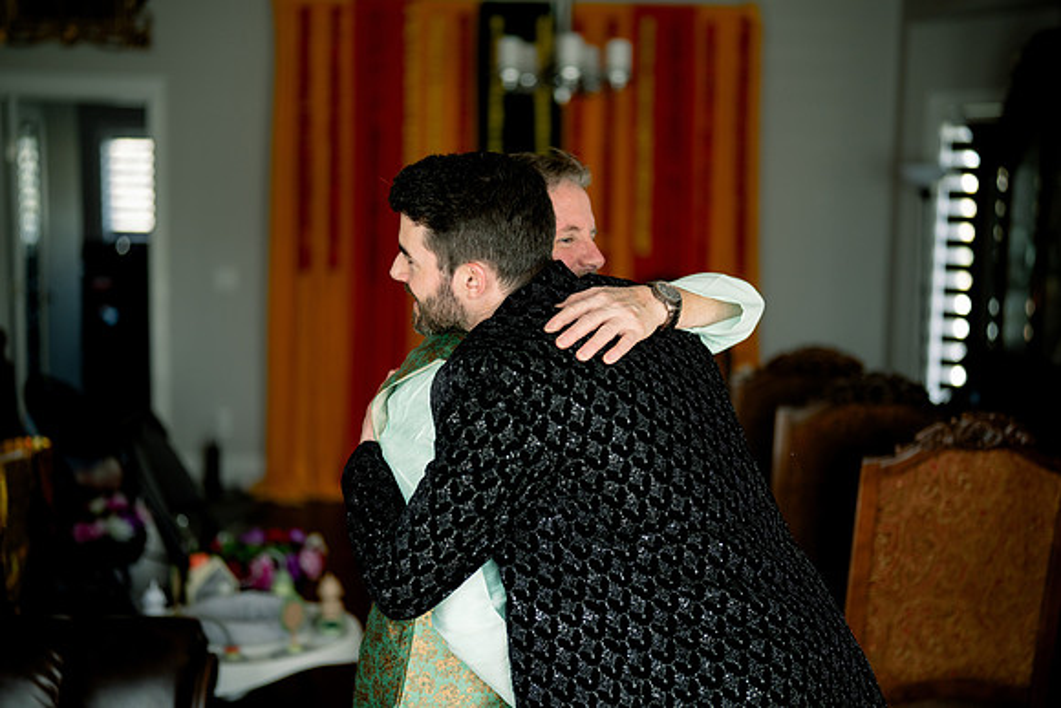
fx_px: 1474
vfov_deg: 27.0
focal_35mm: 50
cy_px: 354
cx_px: 530
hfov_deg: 39.6
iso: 320
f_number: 1.4
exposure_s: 1/320
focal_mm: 50
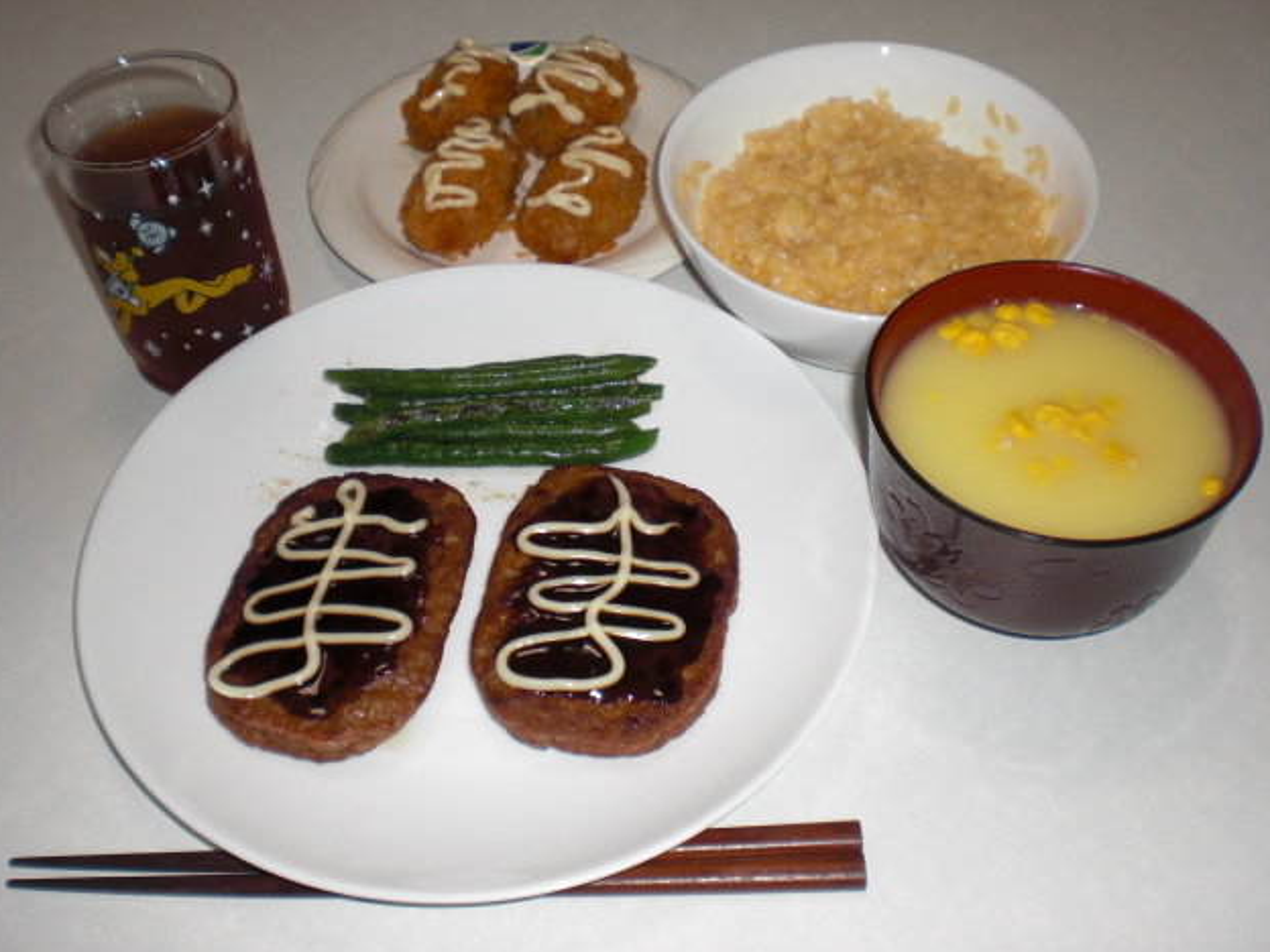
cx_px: 637
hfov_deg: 47.9
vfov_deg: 36.8
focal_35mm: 39
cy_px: 470
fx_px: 1431
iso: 100
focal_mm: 6.3
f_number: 3.1
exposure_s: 1/60
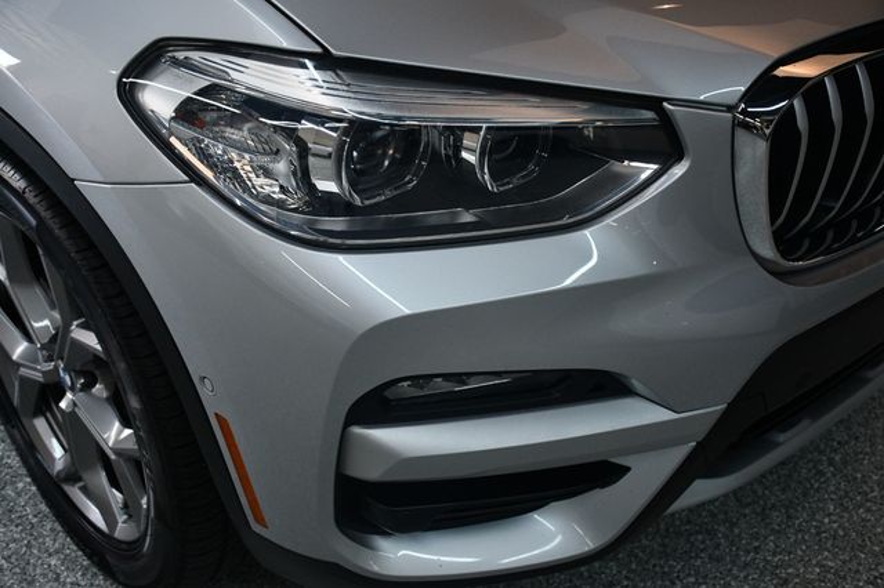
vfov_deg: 33.4
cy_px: 294
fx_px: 982
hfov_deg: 48.5
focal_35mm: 40
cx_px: 442
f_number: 4
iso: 800
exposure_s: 1/160
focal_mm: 27
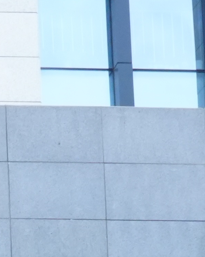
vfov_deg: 8.2
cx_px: -350
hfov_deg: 6.8
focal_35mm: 211
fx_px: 1601
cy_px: 683
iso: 1600
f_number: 22
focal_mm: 24
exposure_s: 1/160
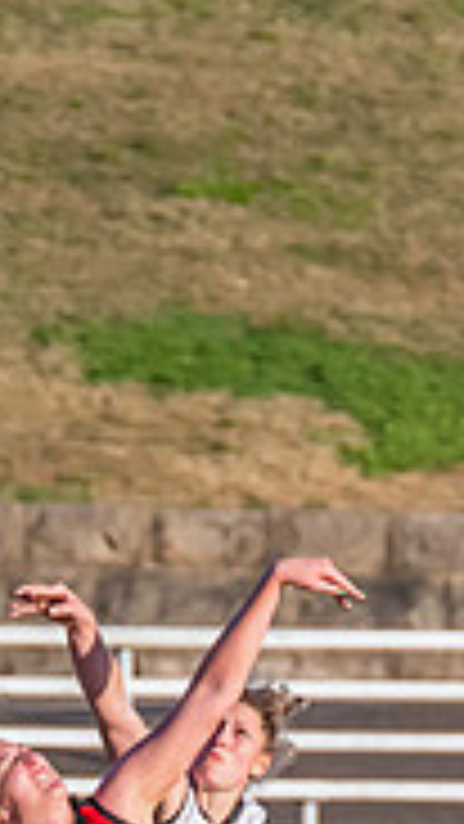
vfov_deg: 1.1
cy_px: 1131
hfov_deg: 0.6
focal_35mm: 2032
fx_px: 44425
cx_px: 1
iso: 800
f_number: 9
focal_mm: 380
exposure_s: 1/1250
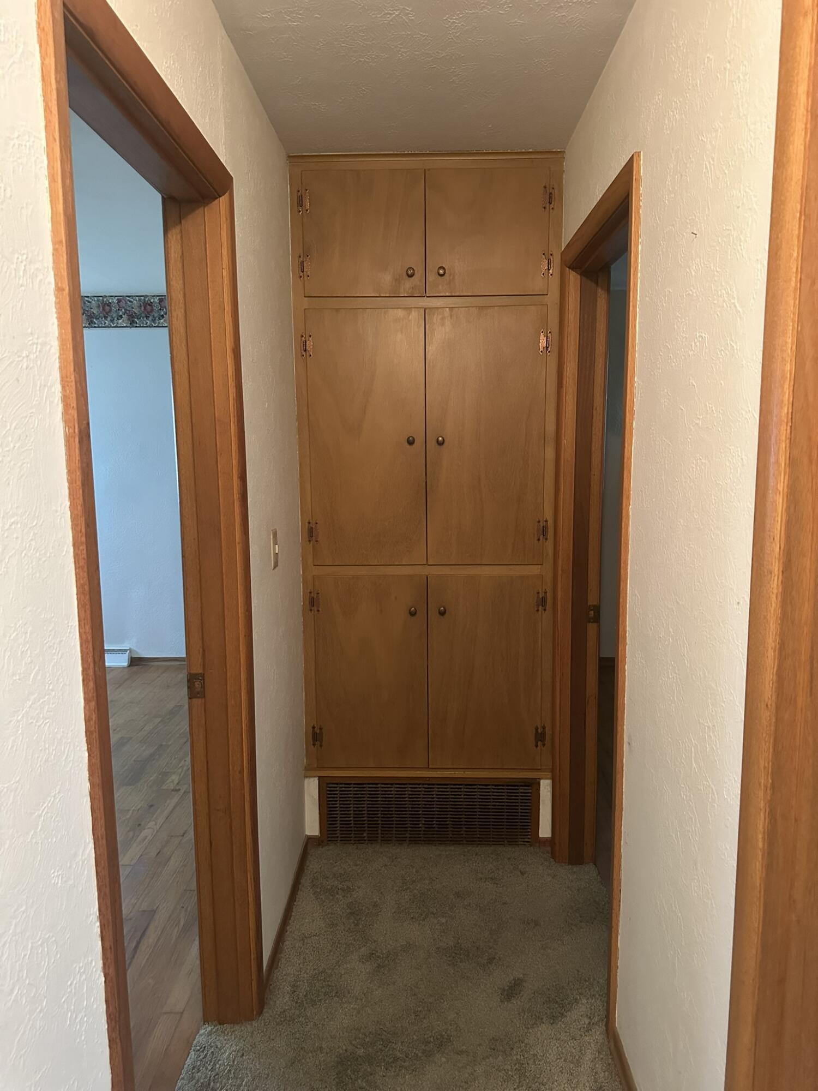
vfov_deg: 71.6
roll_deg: -0.3
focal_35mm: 24
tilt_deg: -7.7
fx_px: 756
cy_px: 546
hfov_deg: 56.8
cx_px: 409
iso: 800
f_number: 1.78
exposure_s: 1/40
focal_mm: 6.86
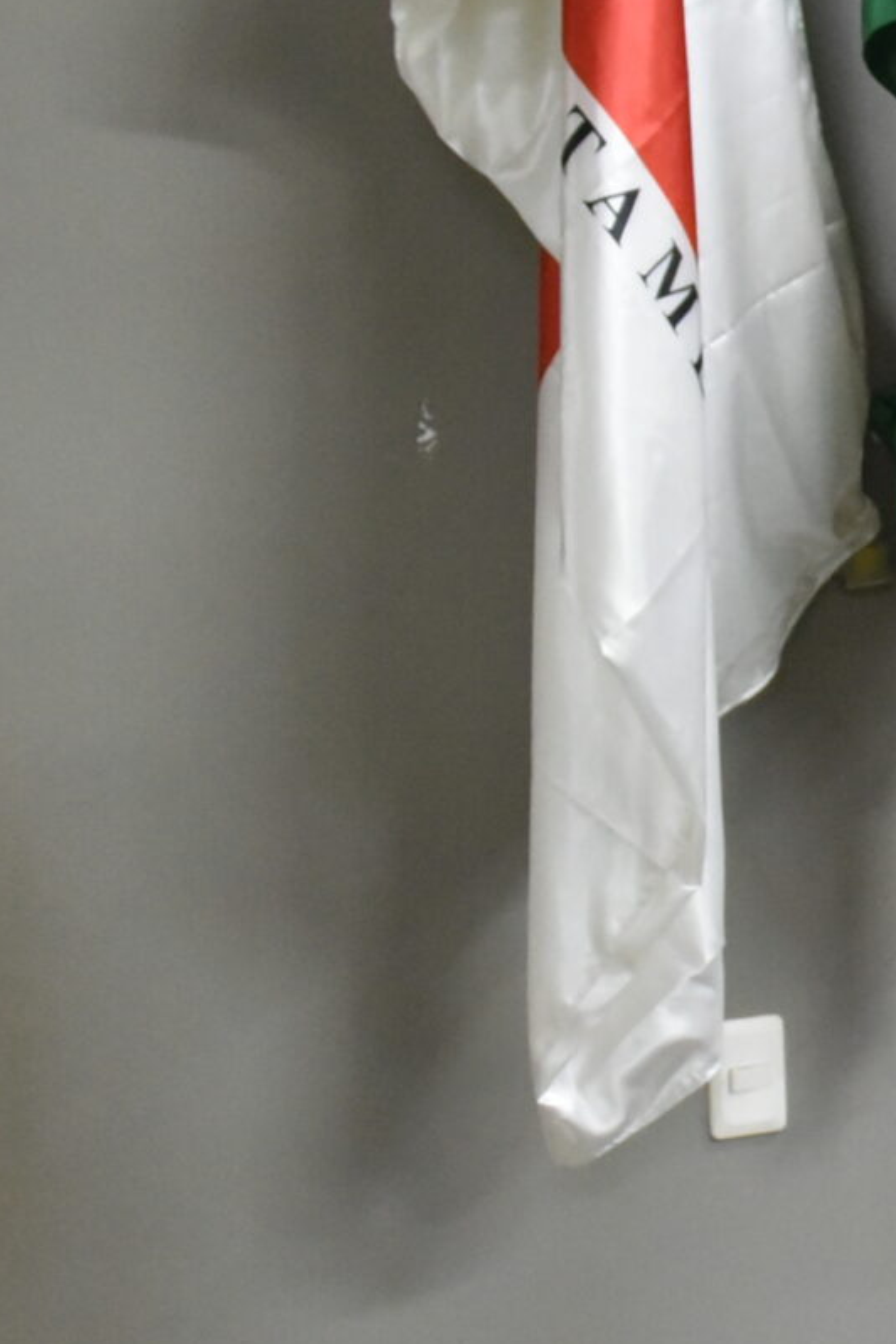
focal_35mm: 77
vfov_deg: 26.3
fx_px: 2874
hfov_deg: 13.8
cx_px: 2006
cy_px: 690
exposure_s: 1/160
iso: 8000
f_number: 6.3
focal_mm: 24
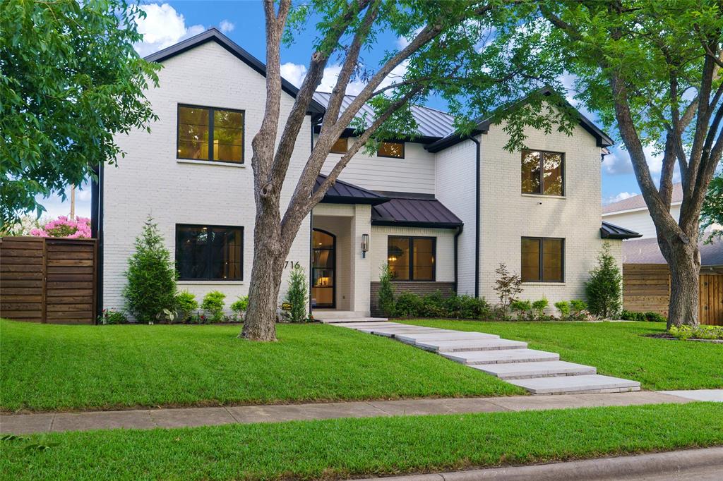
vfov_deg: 43.6
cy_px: 240
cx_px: 362
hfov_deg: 61.9
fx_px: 602
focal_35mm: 30
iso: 320
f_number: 5.6
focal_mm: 20
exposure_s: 1/8
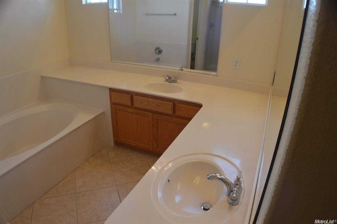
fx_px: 309
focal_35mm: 33
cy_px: 112
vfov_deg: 39.9
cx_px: 168
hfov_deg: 57.3
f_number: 5
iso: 400
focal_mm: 22
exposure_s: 1/100
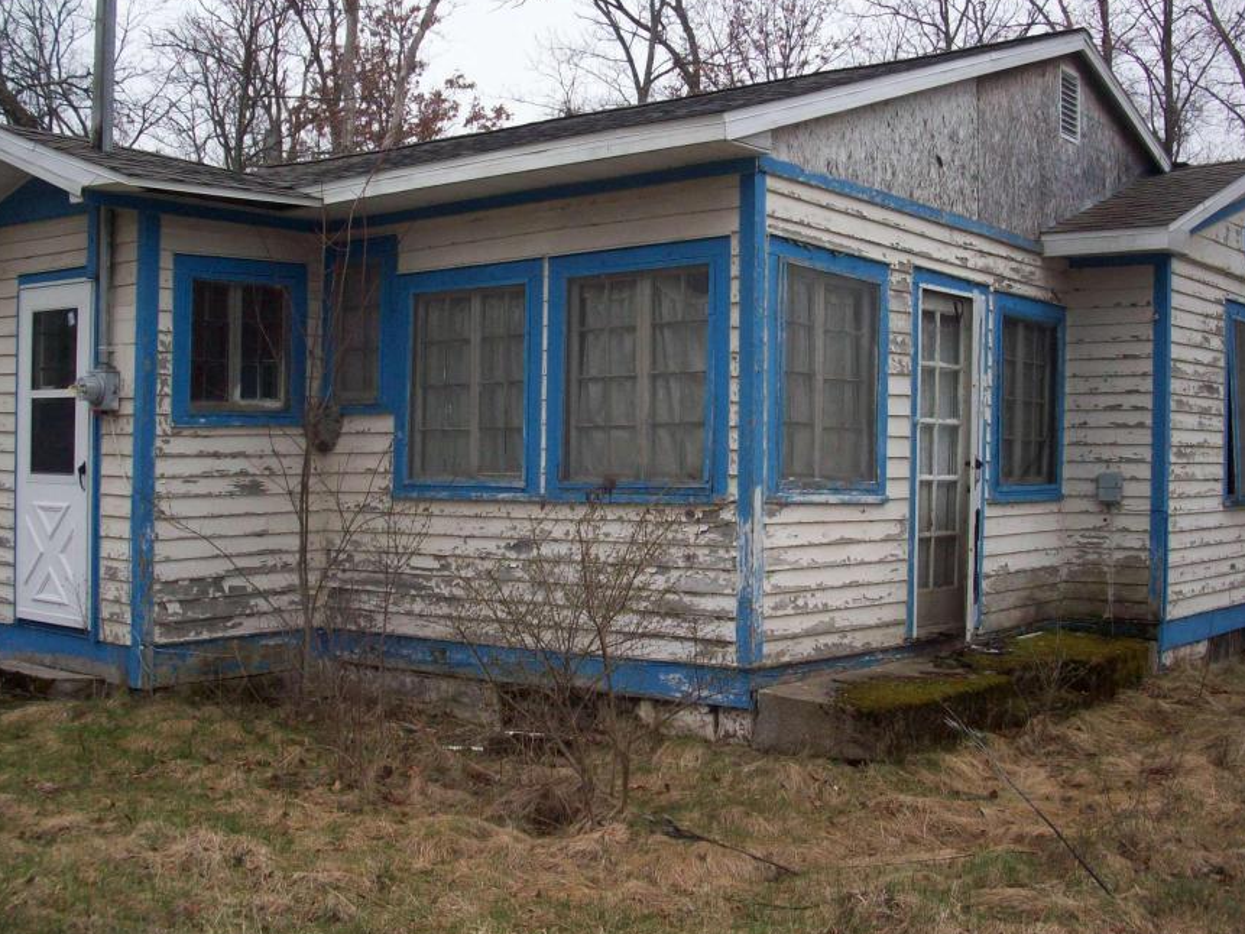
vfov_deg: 32.9
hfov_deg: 42.9
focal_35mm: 44
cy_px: 419
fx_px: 1583
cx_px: 616
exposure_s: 1/459
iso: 80
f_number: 2.8
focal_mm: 6.2
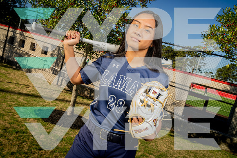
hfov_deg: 57.2
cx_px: 118
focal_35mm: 33
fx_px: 217
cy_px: 79
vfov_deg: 40.0
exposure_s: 1/250
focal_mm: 33
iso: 125
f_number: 10
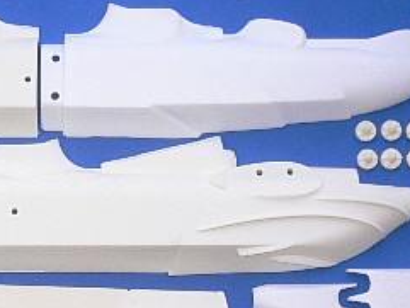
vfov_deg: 15.1
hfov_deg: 20.8
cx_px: 73
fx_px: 1102
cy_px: 405
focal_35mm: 93
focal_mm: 5.8
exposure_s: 1/250
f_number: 2.8
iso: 100
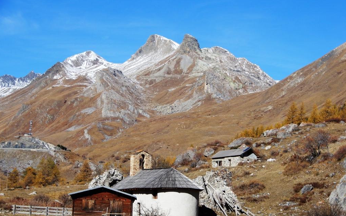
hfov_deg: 22.8
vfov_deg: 14.4
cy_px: 128
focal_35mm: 91
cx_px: 173
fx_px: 858
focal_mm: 15.2
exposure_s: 1/800
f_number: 5
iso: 80
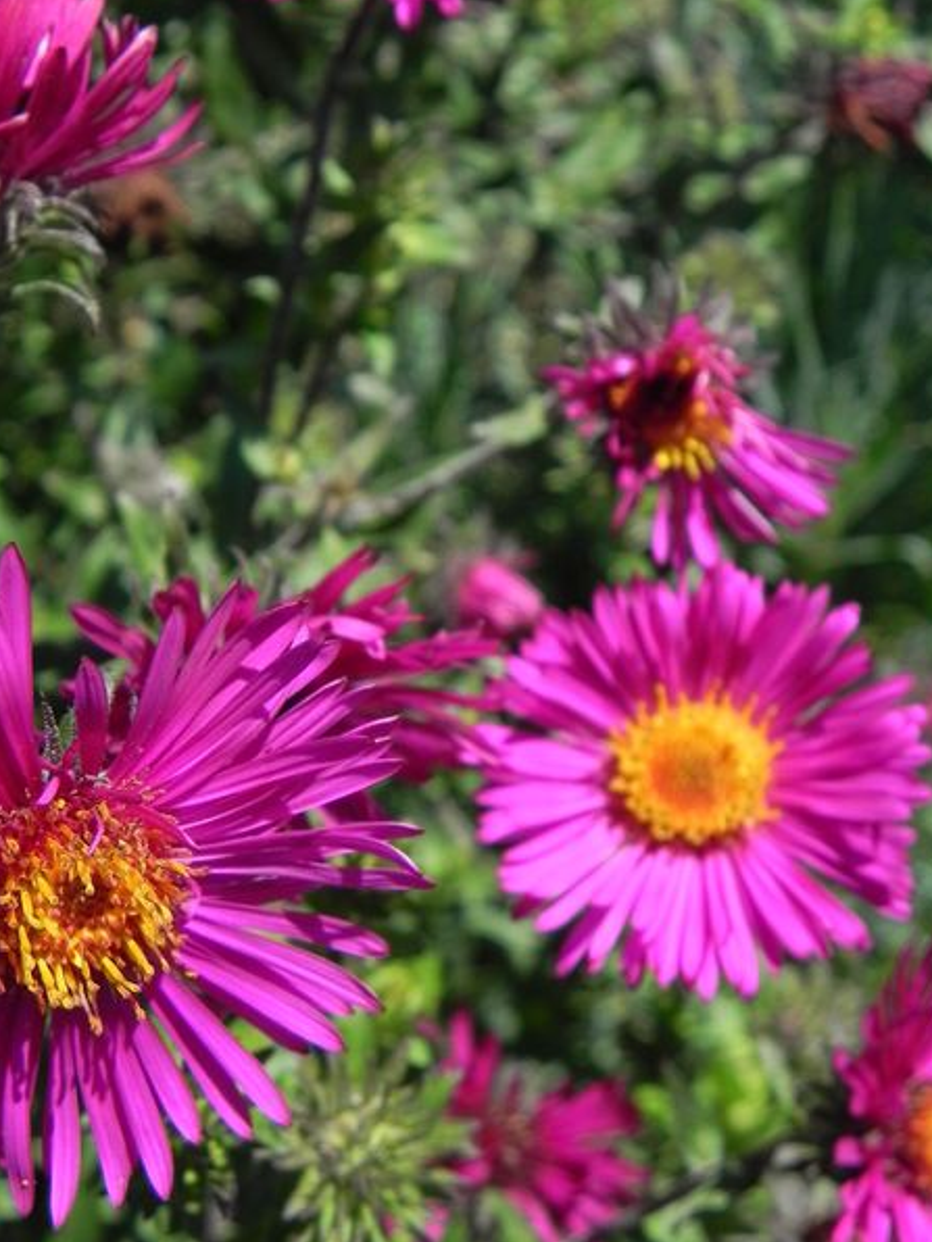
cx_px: 317
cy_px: 425
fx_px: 1974
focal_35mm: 55
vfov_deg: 34.6
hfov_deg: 26.4
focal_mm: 7.3
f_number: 4
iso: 160
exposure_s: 1/1000
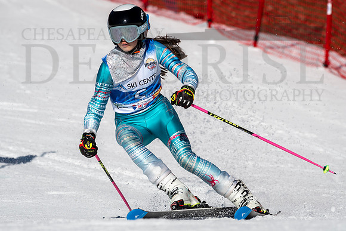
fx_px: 6253
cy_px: 122
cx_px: 160
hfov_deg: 3.2
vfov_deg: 2.1
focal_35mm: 650
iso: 200
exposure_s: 1/2000
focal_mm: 400
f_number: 8
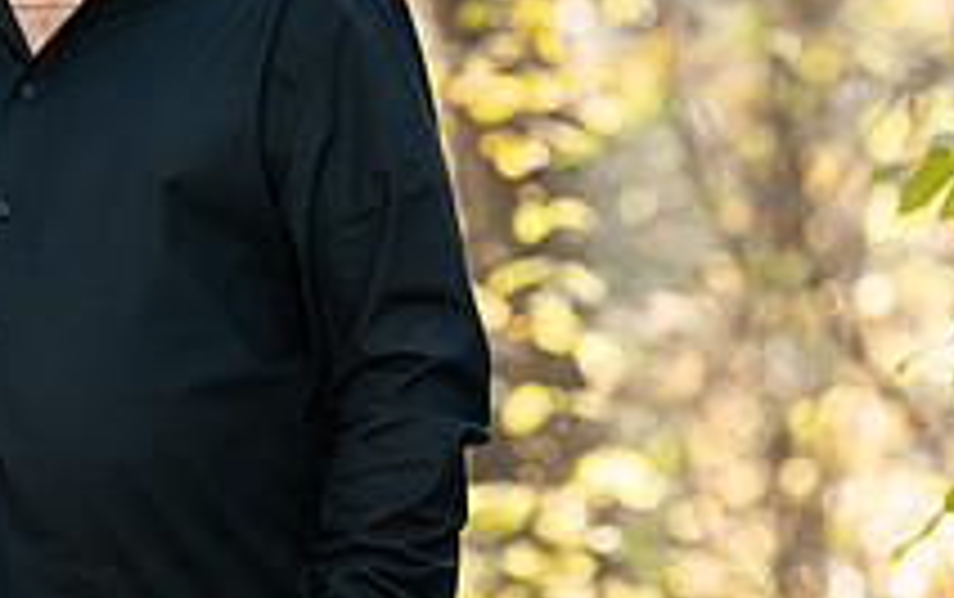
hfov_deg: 5.0
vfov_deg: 3.2
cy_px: 178
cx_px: -198
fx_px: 10879
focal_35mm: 418
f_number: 3.5
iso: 400
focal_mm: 150
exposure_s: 1/160
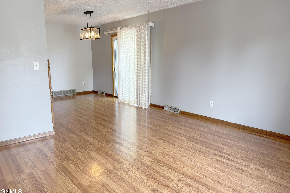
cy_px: 93
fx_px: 201
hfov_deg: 71.5
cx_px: 145
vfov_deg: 51.3
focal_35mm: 25
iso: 125
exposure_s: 1/60
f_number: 1.78
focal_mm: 6.76
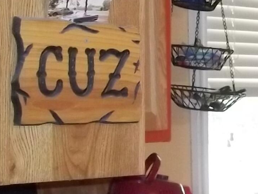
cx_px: 469
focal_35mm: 133
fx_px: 991
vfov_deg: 11.1
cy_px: 164
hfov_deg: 13.3
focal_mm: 5.7
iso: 250
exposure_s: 1/30
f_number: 2.9
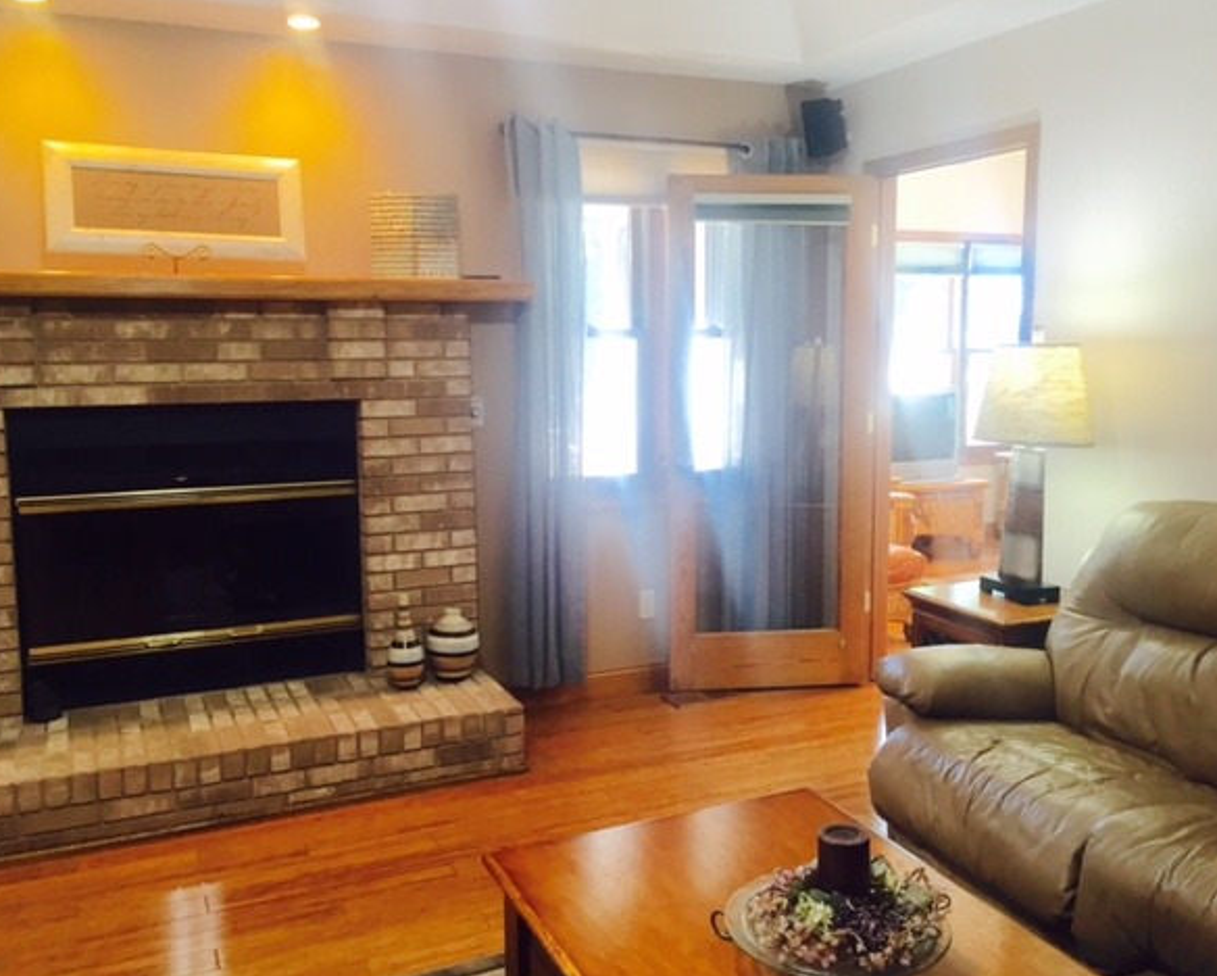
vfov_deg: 47.2
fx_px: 1117
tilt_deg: -6.3
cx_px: 621
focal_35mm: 31
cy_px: 482
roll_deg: +0.0
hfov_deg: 57.1
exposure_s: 1/30
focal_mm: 4.15
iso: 80
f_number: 2.2
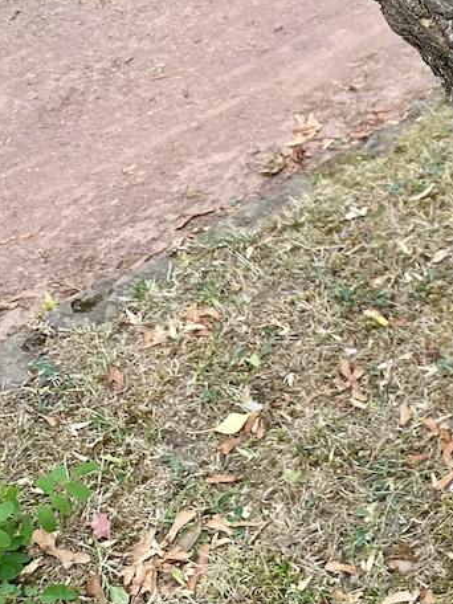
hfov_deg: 18.4
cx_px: 632
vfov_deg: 25.1
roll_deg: +1.9
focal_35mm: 73
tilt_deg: -27.0
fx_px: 1274
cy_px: -28
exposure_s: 1/121
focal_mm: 4.2
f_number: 1.6
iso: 100
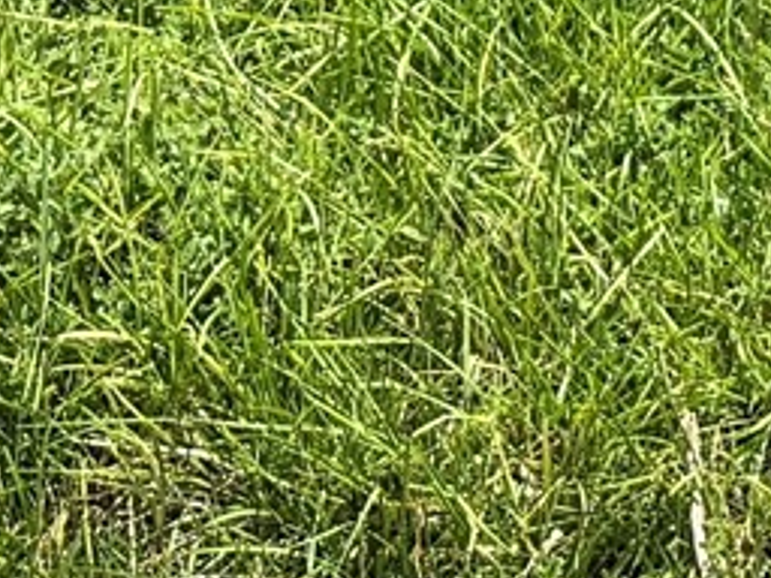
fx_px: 4276
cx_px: 916
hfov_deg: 10.1
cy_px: -1704
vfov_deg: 6.4
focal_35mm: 192
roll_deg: +0.4
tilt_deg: +2.2
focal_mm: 6.76
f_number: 1.78
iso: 100
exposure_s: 1/3953
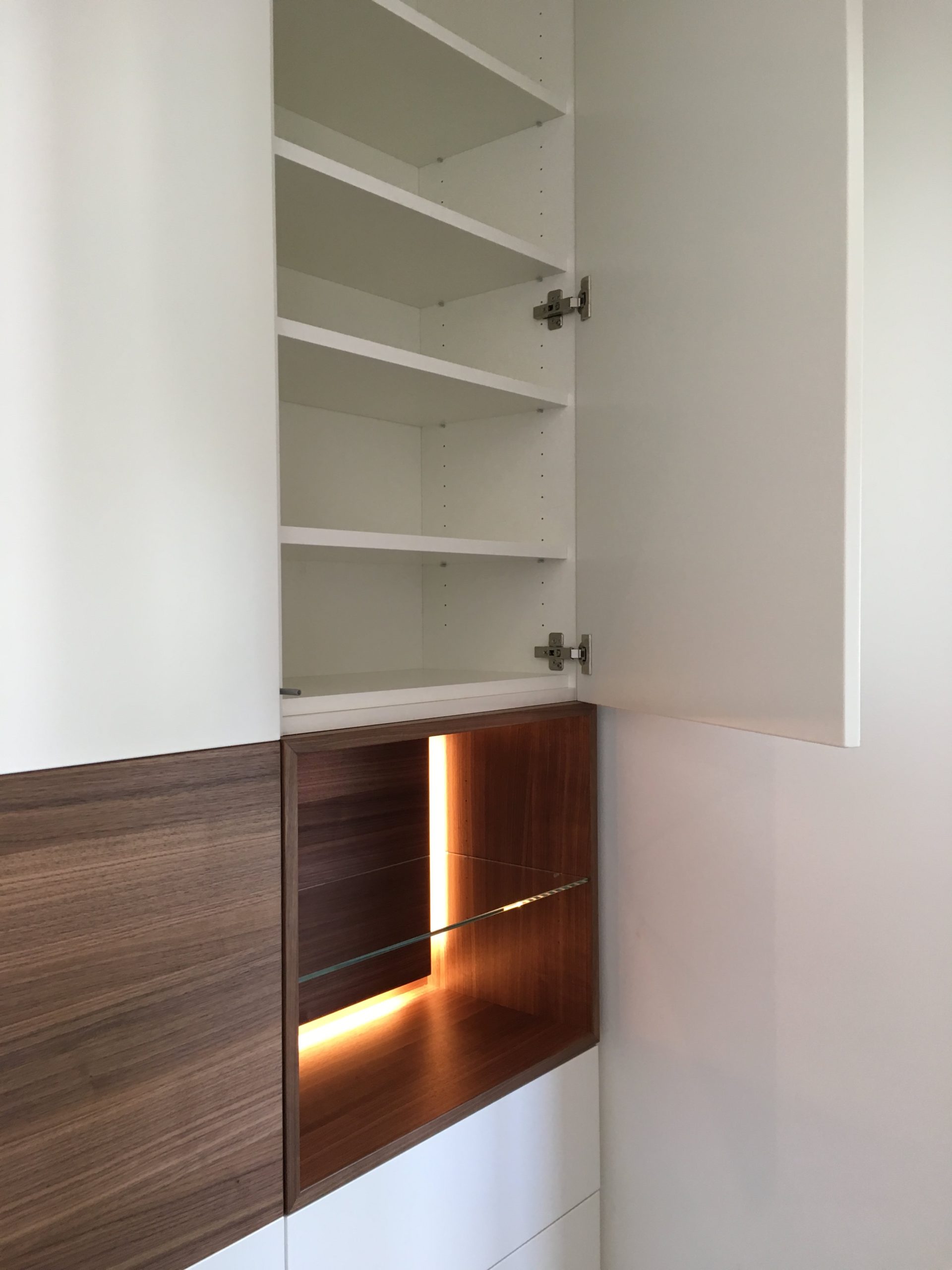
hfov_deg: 48.2
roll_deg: +0.9
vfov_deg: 61.7
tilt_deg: -1.7
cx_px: 476
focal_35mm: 29
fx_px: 1063
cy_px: 635
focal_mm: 4.15
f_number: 2.2
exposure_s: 1/33
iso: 100
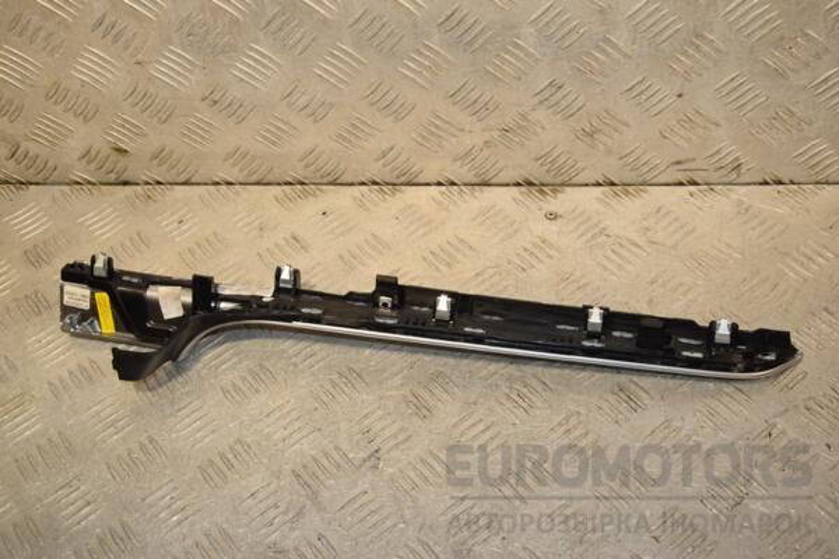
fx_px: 1049
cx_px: 420
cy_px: 280
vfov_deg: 29.9
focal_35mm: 45
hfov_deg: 43.6
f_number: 7.1
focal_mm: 30
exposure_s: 1/200
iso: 800
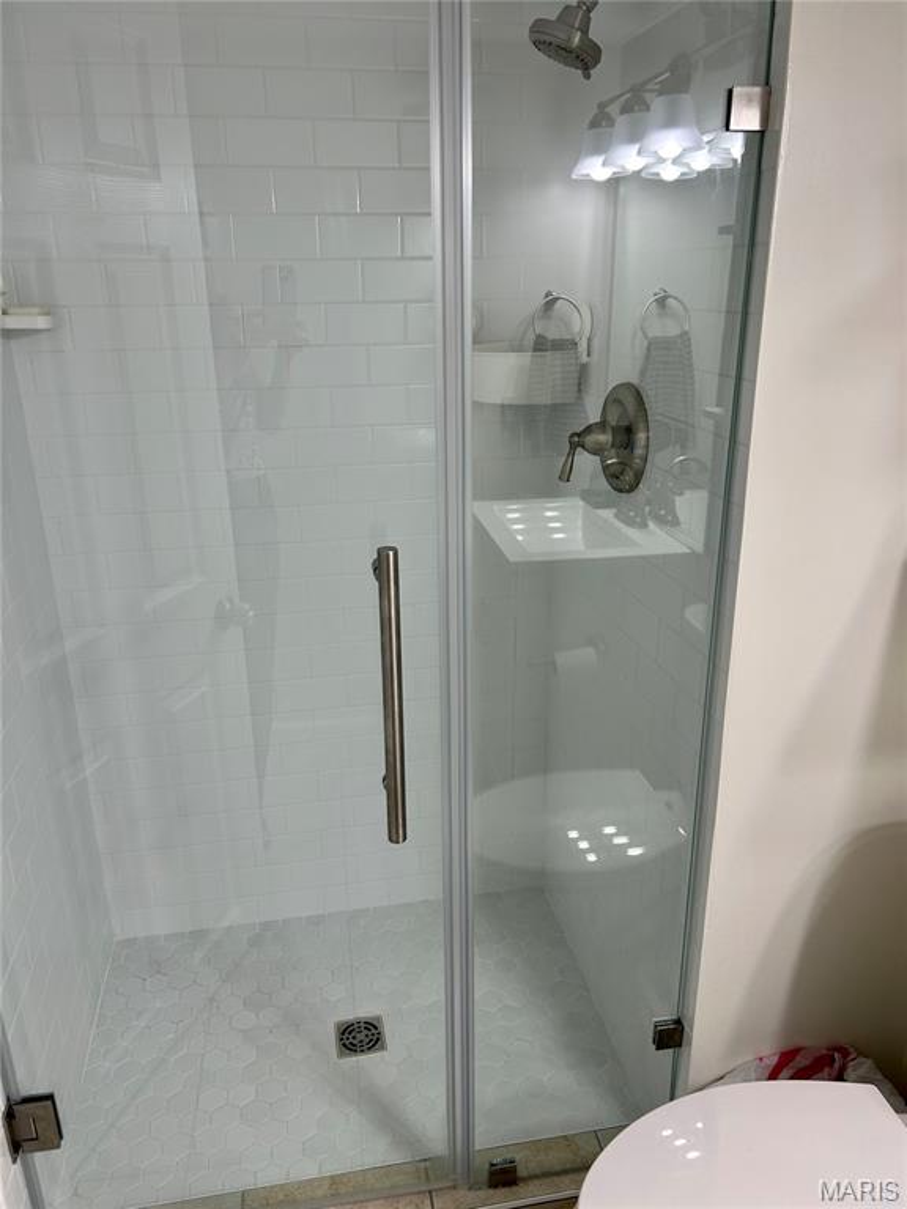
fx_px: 908
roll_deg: +0.9
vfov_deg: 67.3
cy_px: 604
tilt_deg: -20.6
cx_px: 454
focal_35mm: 26
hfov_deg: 53.1
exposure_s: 1/185
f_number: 1.5
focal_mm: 5.7
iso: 40
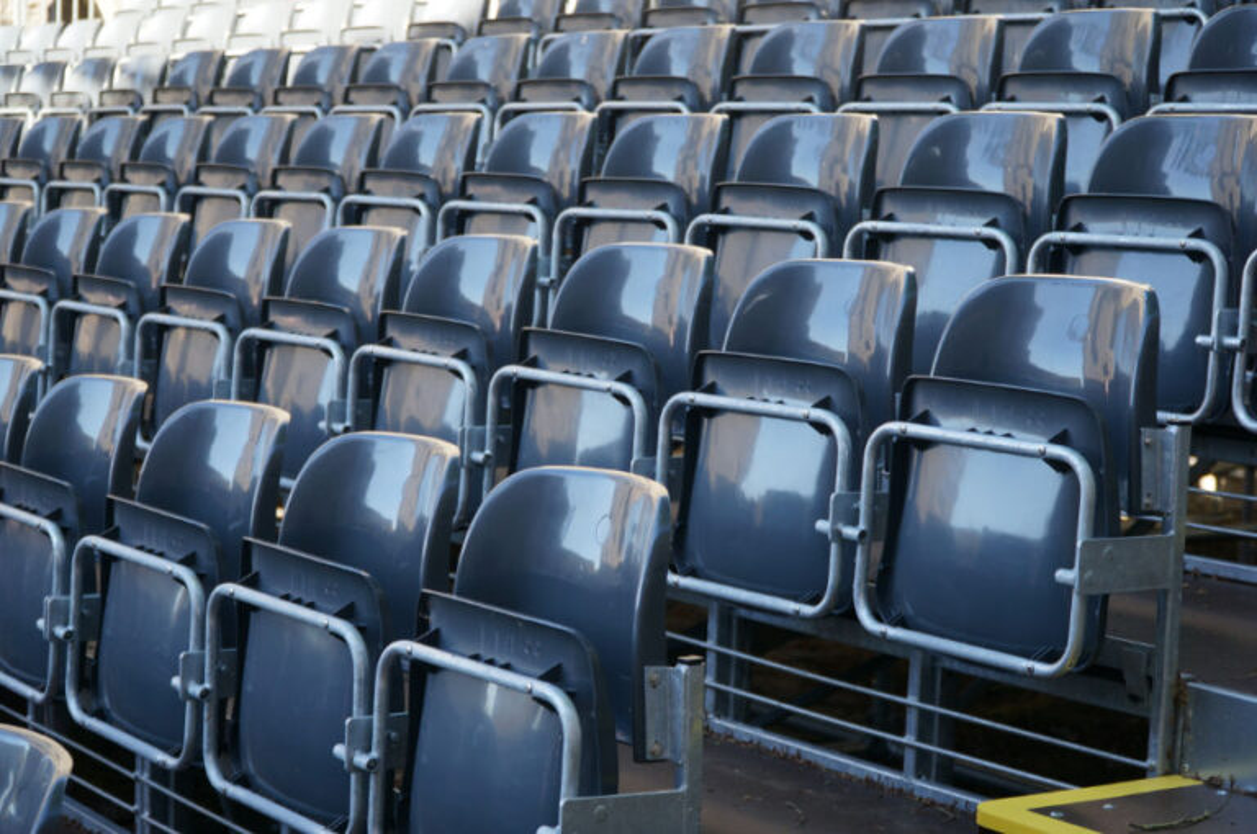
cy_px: 417
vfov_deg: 20.1
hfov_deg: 29.9
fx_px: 2354
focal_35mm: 68
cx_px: 628
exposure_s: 1/160
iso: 160
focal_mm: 45
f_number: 4
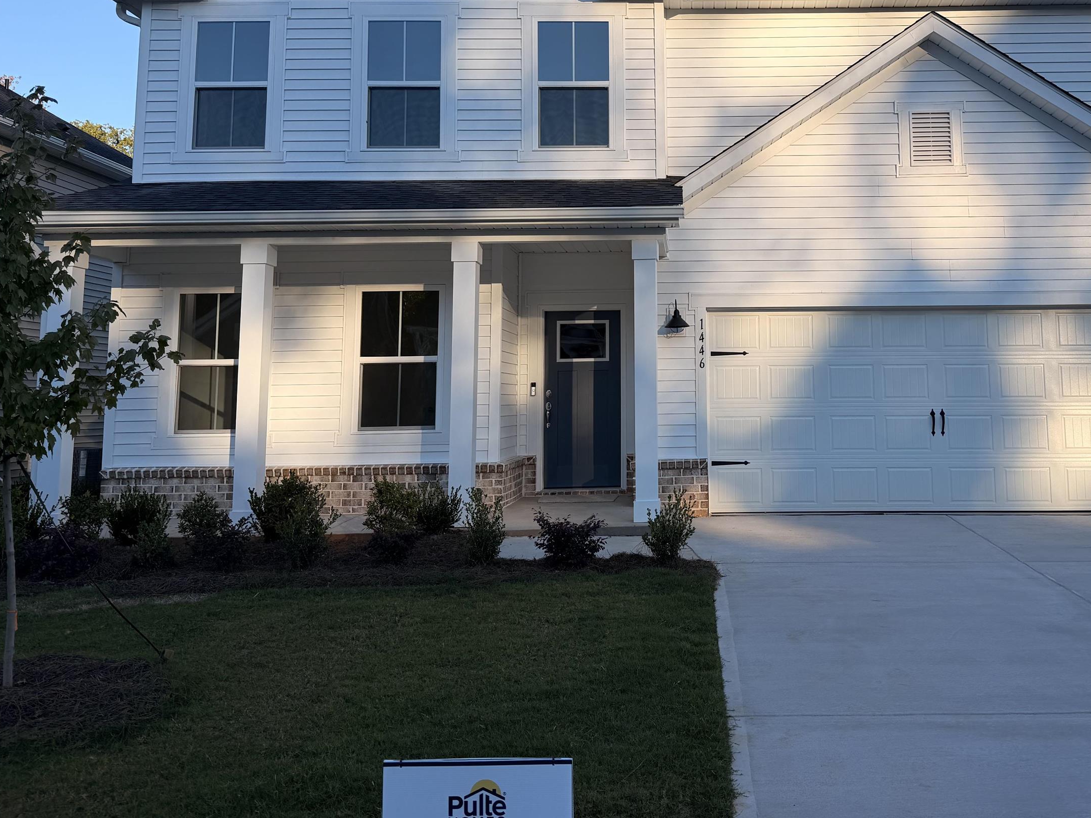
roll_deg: +0.4
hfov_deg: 53.1
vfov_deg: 41.1
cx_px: 710
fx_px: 1072
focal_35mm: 34
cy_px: 255
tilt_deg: +7.9
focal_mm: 6.76
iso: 80
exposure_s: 1/2445
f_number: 1.78
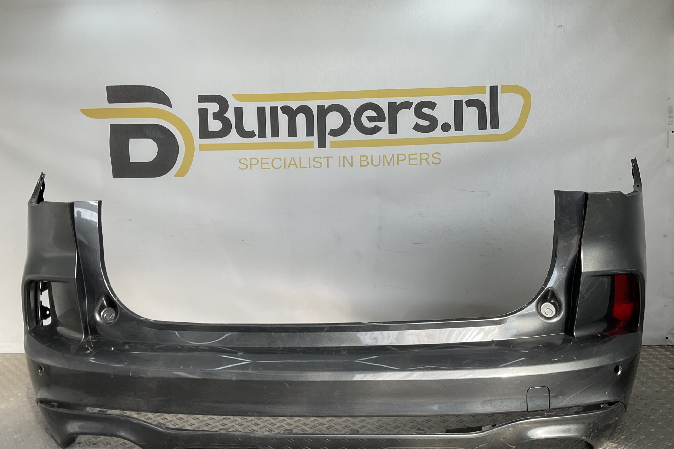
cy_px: 254
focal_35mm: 31
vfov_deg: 42.2
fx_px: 580
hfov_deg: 60.3
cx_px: 330
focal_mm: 3
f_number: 1.8
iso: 16
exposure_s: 1/403
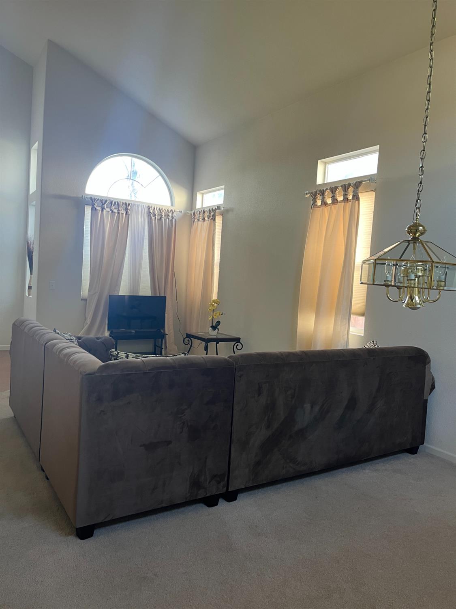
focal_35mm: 26
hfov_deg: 53.1
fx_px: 457
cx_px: 228
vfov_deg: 67.3
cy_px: 304
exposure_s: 1/60
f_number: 1.6
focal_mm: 5.1
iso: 160
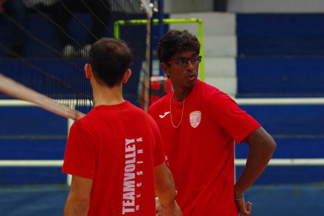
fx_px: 1790
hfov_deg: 10.3
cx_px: 183
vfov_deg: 6.9
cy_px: 109
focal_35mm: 199
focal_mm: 115
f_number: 2.8
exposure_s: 1/400
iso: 6400
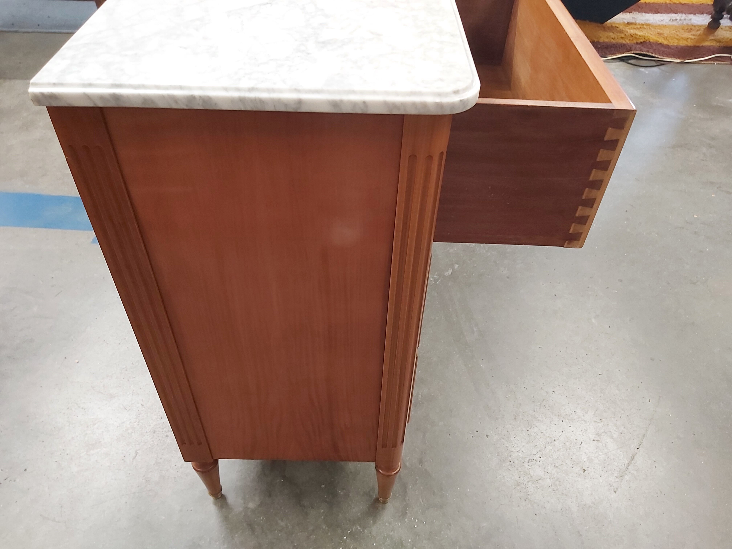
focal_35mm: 26
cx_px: 366
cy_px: 274
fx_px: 550
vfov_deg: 53.1
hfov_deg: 67.3
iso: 250
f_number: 1.7
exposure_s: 1/33
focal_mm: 3.92
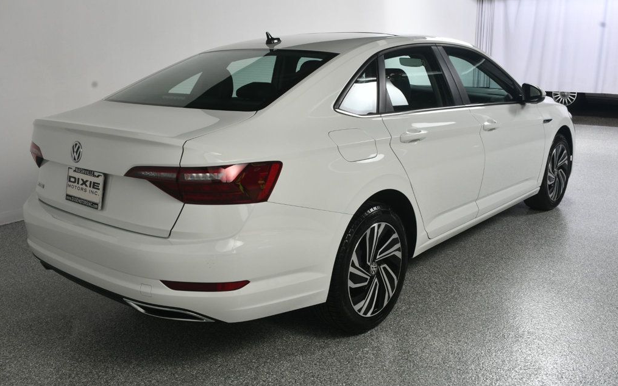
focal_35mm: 35
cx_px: 310
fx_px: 589
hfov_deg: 55.3
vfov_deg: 36.2
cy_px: 179
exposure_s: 1/160
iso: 100
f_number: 13
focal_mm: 23
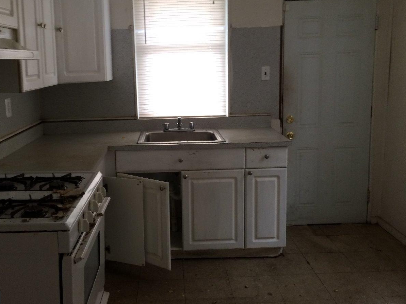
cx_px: 186
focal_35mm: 35
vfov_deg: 40.6
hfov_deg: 52.6
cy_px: 127
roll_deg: +2.2
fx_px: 411
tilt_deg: -15.4
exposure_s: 1/30
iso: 80
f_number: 2.2
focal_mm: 4.15
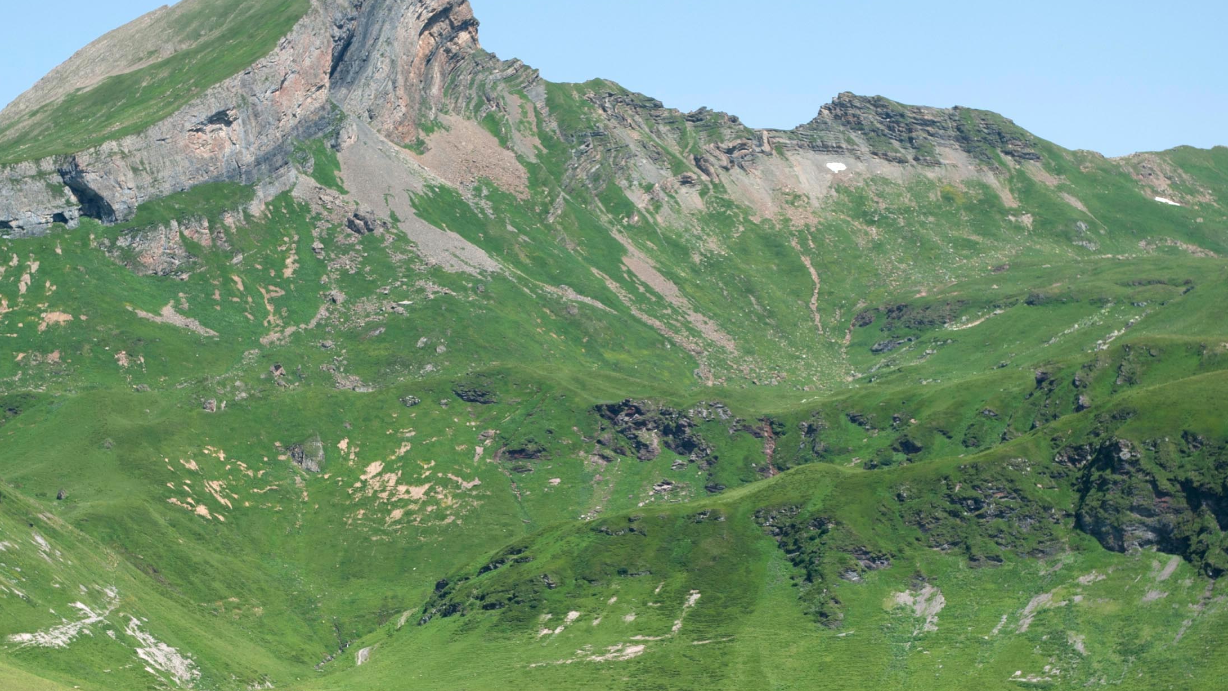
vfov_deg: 12.4
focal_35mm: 98
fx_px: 3191
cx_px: 593
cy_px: 405
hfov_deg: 21.8
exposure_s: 1/2000
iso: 100
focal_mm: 48
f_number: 3.2
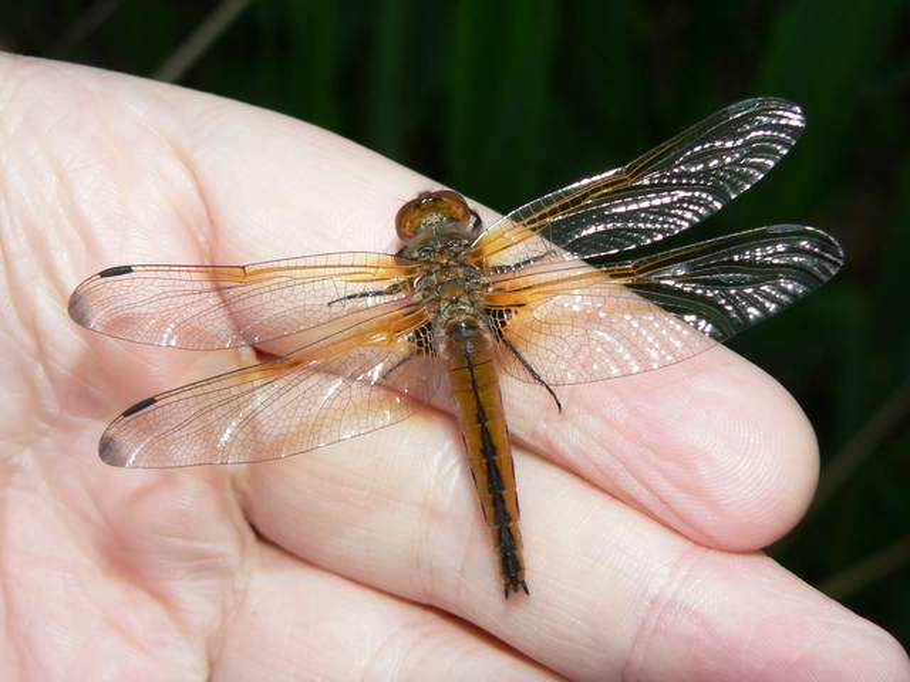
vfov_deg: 24.0
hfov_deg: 31.7
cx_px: 455
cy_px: 341
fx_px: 1604
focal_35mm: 61
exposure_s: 1/60
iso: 80
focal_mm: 10.2
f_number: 4
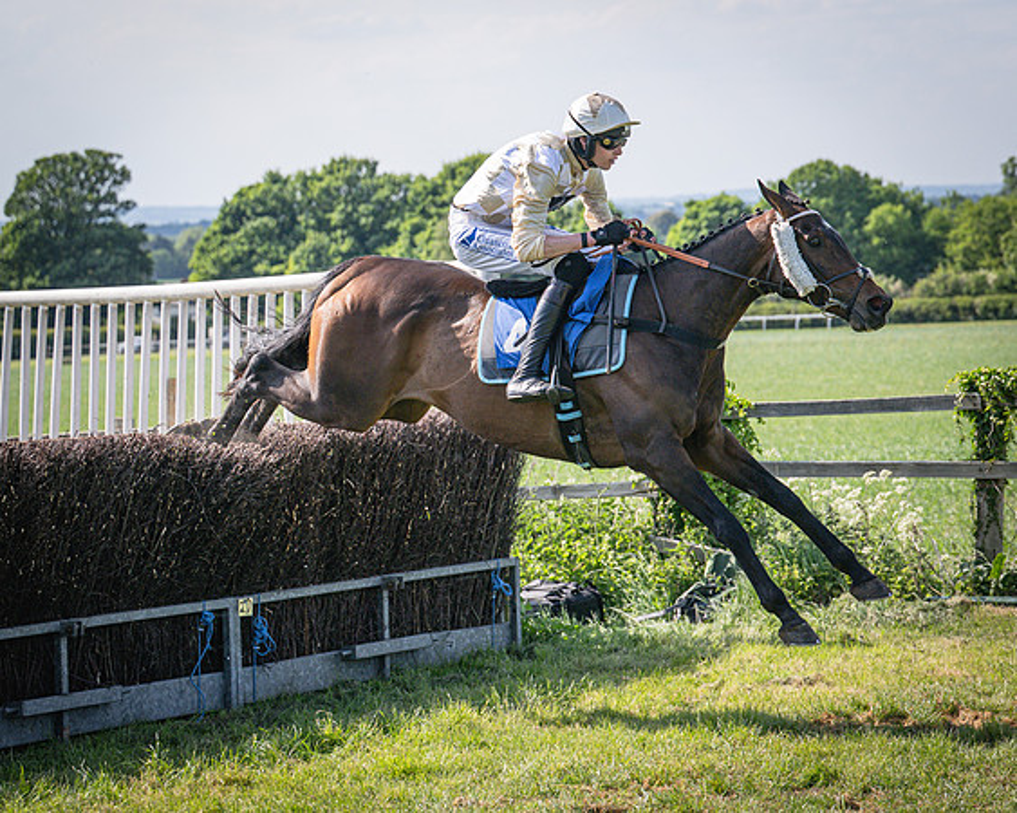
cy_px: 391
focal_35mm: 118
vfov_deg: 13.0
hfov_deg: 16.3
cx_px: 627
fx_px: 3557
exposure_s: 1/3200
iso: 400
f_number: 4
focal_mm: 70
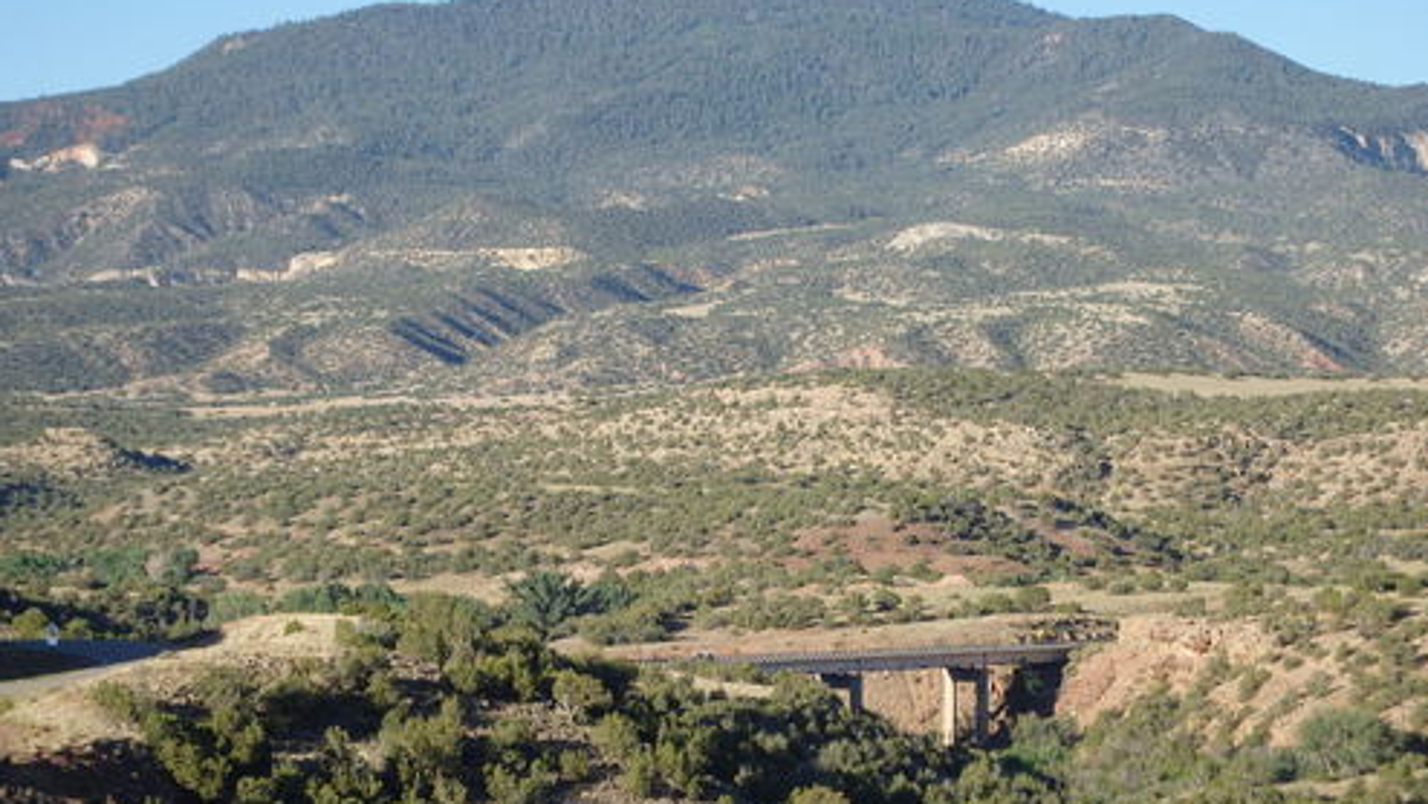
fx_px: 4923
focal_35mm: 130
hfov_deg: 16.5
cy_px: 435
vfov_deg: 9.3
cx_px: 714
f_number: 5.5
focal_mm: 21.2
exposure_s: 1/320
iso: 125
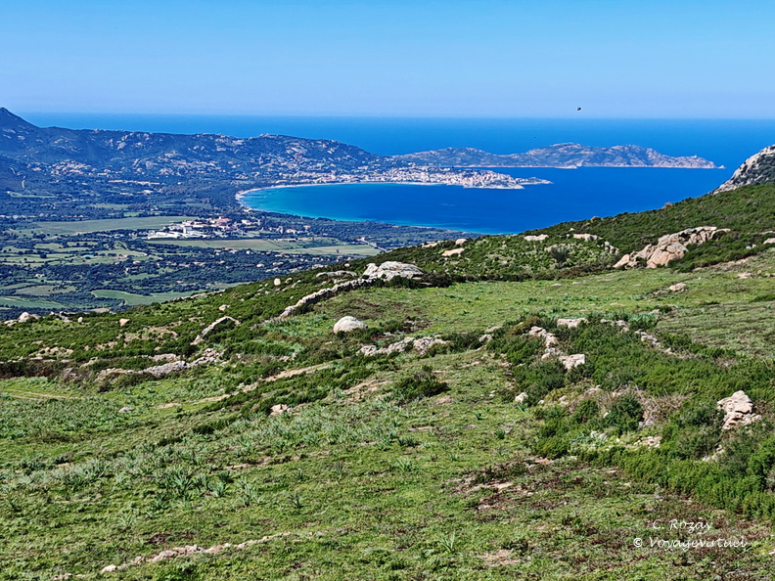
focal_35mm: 65
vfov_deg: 22.6
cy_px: 290
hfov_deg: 29.8
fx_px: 1455
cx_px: 388
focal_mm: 6.83
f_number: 2
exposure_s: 1/1200
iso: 50
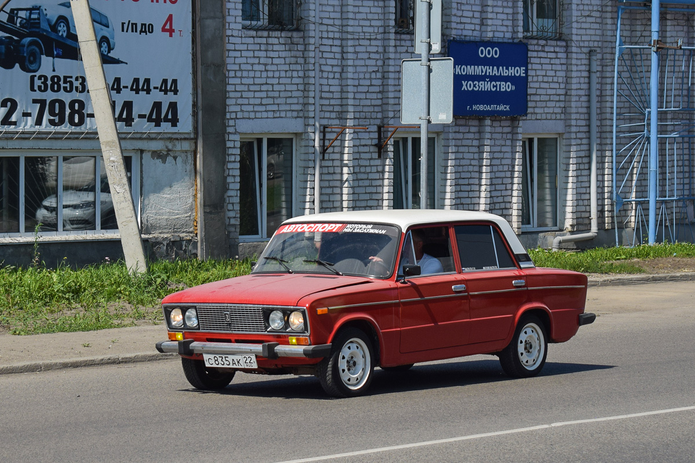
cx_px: 348
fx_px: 1593
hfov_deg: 24.6
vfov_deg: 16.6
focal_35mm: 82
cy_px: 232
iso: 200
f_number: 6.3
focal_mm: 55
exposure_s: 1/1250
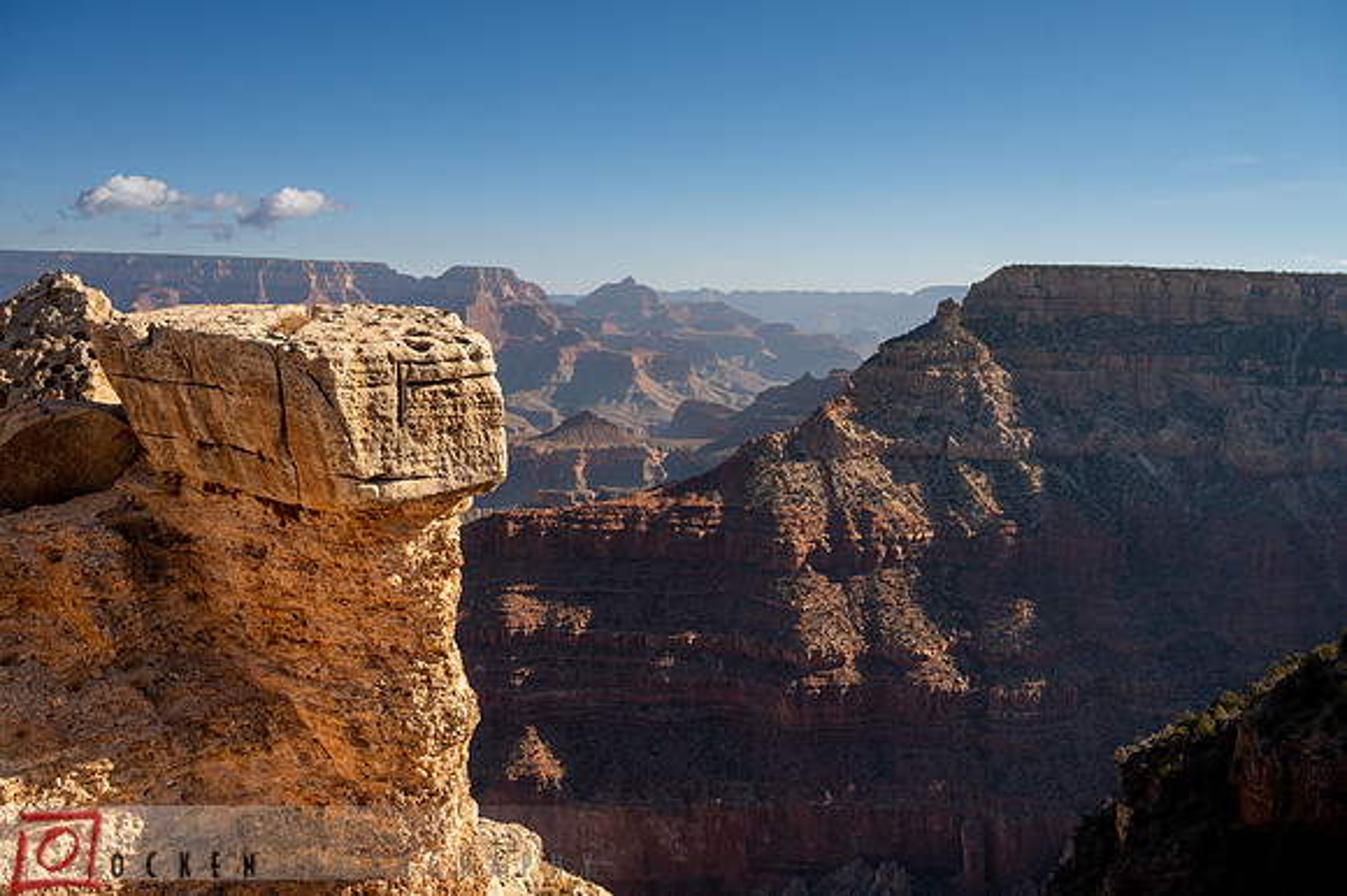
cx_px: 674
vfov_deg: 44.2
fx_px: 1103
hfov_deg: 62.8
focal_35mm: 30
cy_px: 448
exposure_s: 1/1000
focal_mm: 29.5
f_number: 8
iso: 400
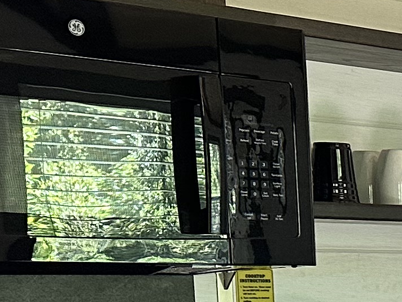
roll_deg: -0.9
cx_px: 1102
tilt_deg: -7.9
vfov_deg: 10.5
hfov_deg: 11.0
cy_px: 478
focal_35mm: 136
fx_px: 1579
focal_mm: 6.86
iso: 200
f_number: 1.78
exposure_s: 1/121
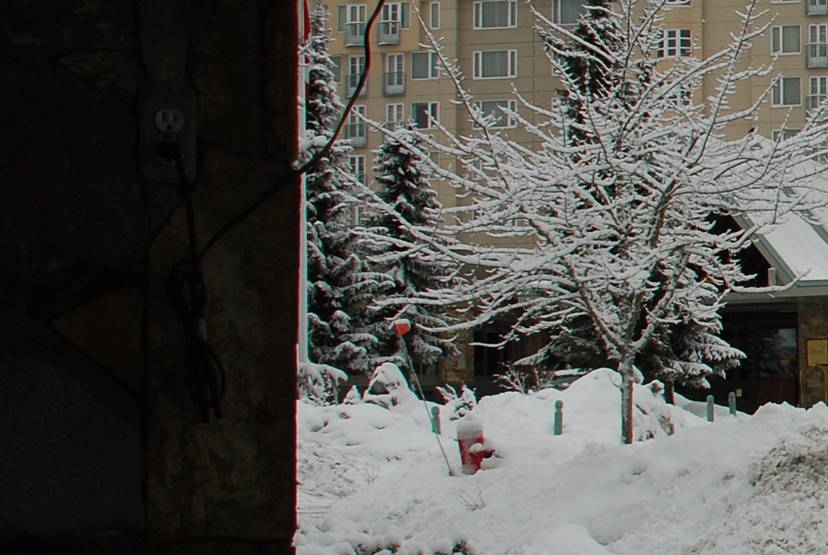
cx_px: 1356
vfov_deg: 14.9
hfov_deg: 18.6
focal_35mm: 92
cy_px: 176
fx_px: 2119
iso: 200
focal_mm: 18
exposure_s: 1/60
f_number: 8
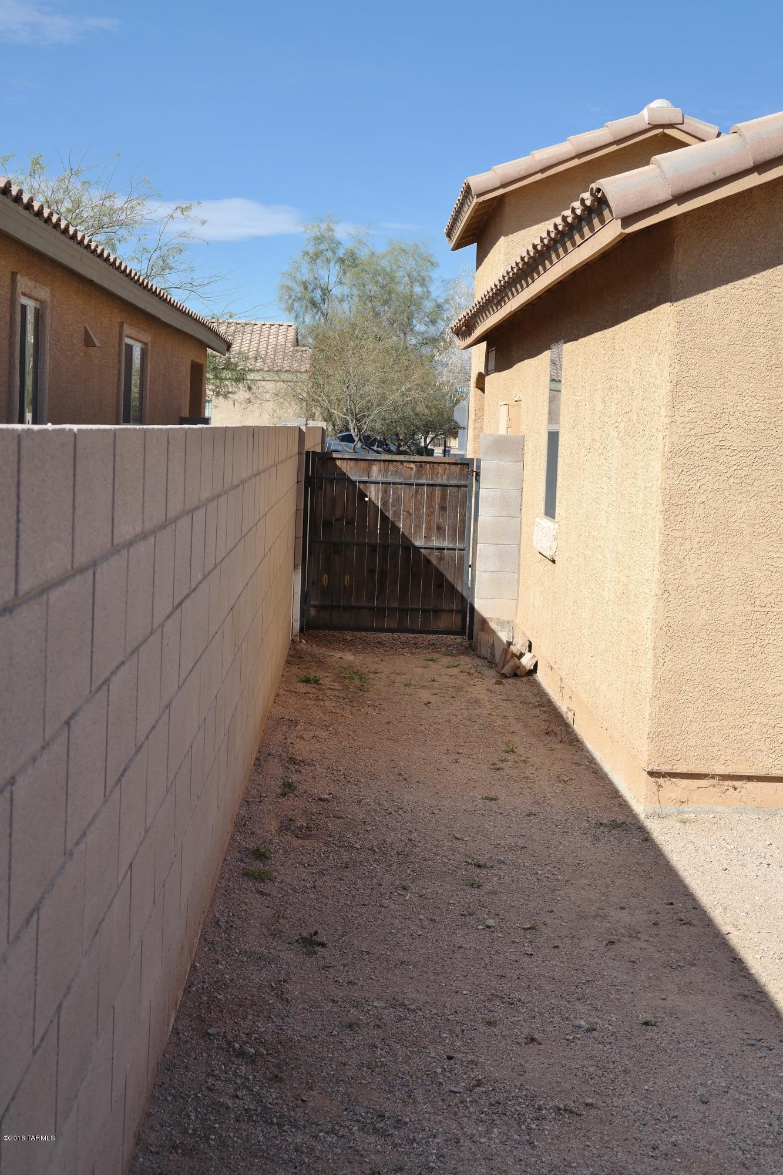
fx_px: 1599
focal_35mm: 49
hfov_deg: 27.5
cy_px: 588
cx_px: 392
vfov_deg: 40.3
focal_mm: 32
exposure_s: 1/250
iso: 100
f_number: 6.3
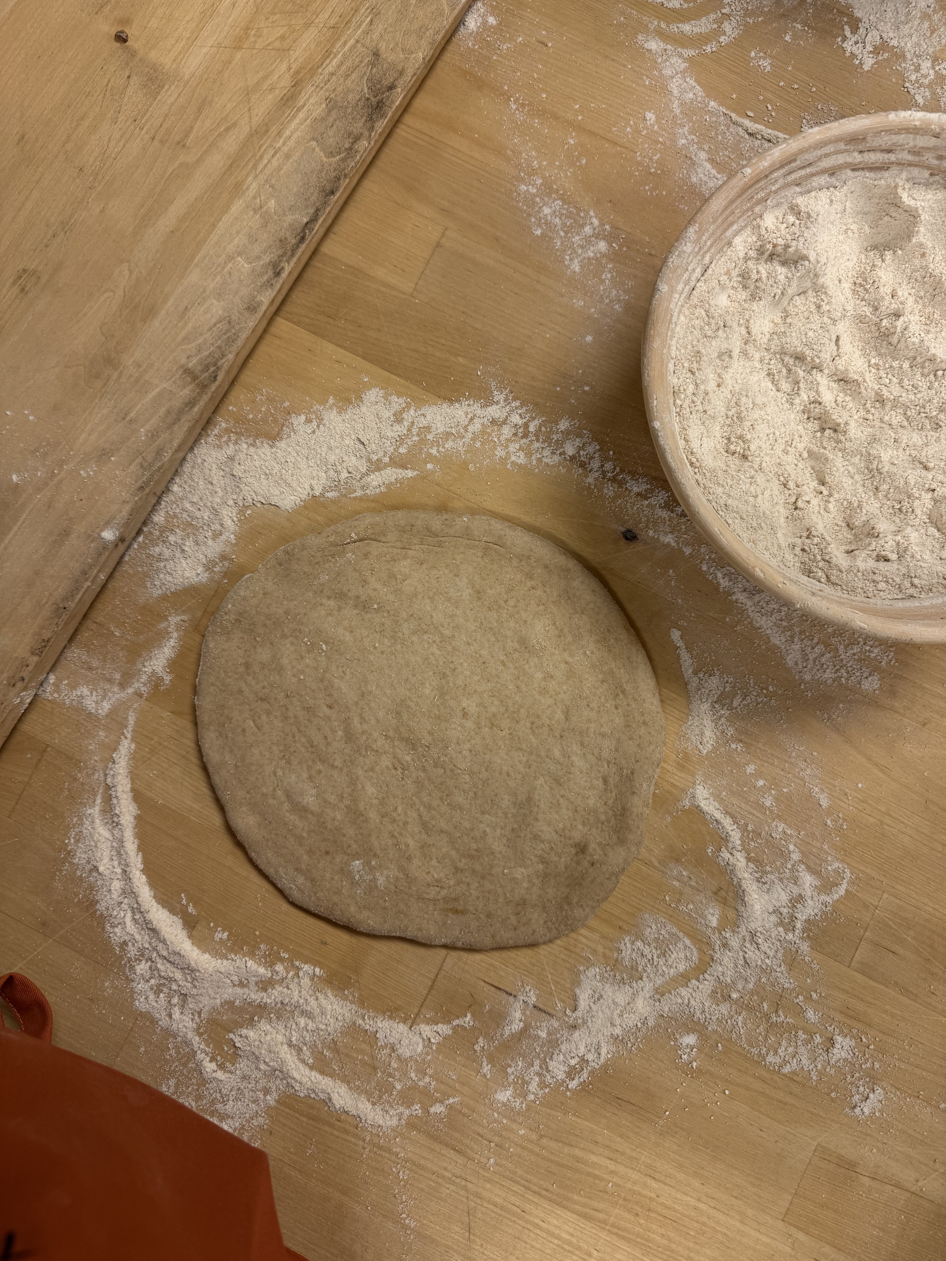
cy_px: 630
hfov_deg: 56.8
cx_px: 473
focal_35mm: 24
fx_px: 875
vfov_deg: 71.6
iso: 80
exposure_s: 1/120
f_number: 1.78
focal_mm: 6.76
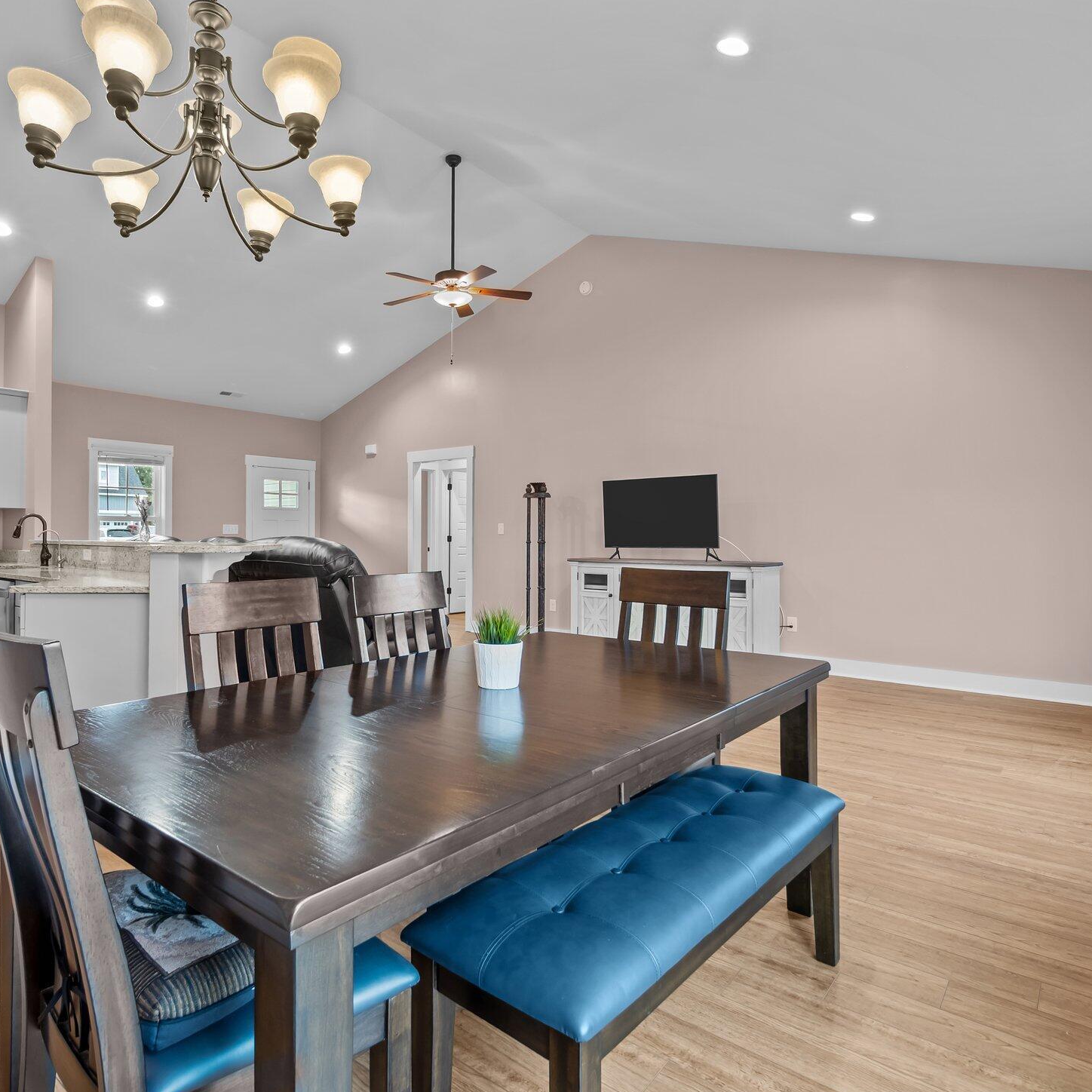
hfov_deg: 74.3
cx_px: 462
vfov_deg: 74.8
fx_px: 714
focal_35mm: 20
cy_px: 554
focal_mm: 8
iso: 200
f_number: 5.6
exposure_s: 1/1.67
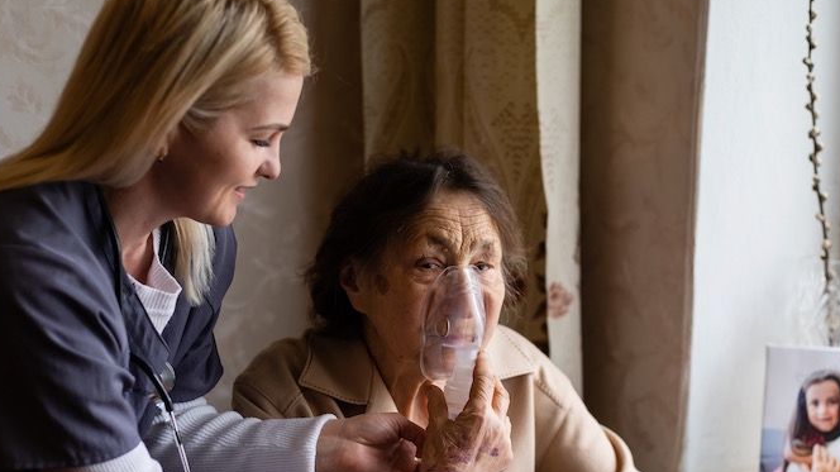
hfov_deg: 29.7
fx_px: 1581
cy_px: 371
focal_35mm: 71
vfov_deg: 16.9
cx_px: 471
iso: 250
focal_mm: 50
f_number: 2.5
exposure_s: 1/125
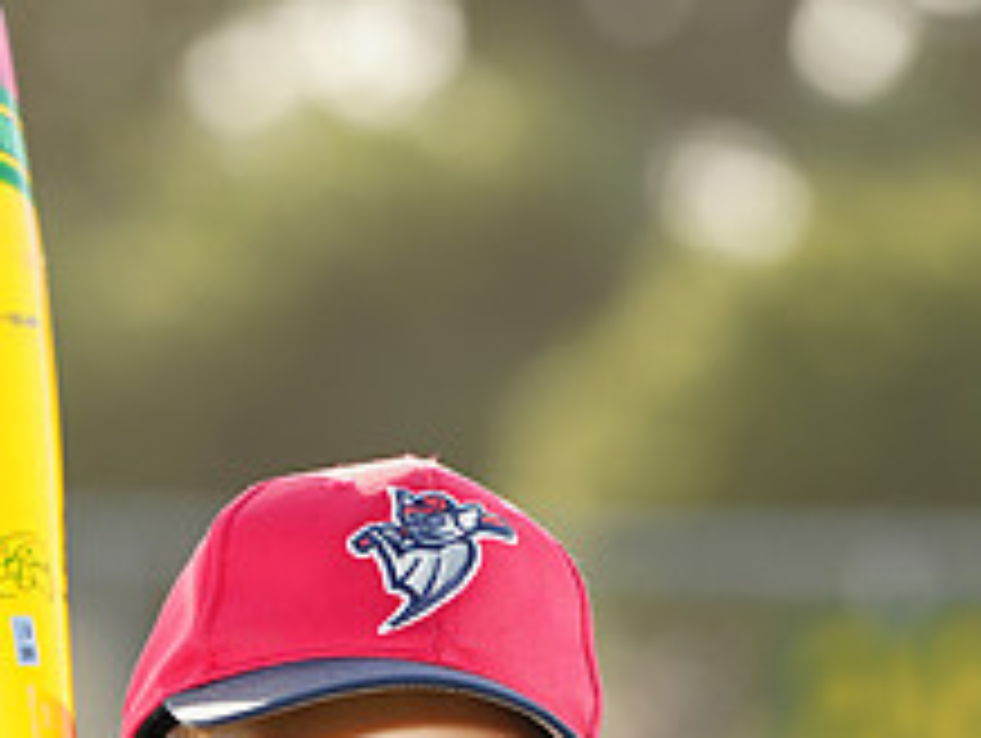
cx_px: 362
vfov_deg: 3.3
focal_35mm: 450
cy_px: 1116
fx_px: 12767
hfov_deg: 4.4
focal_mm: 176
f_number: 4.5
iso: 100
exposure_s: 1/250
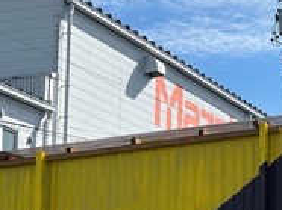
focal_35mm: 112
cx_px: 340
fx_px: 911
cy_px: 239
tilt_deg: +2.7
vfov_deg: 12.9
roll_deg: -0.9
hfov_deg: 16.8
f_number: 1.5
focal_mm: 5.7
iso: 50
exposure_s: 1/6579
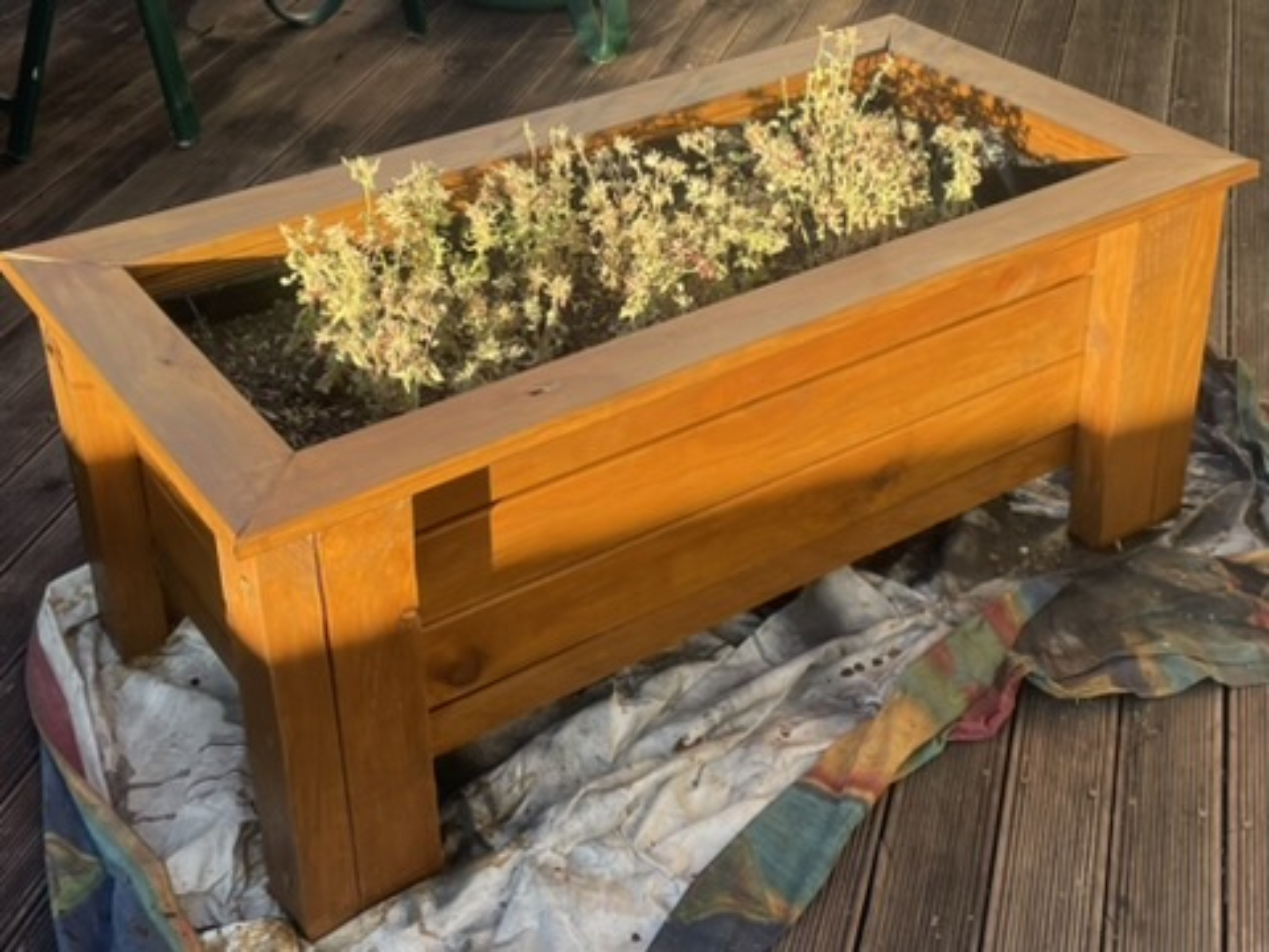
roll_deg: +0.4
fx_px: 953
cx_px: 634
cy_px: 476
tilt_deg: -27.6
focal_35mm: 26
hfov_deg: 67.3
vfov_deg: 53.1
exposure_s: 1/540
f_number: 1.6
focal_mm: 4.2
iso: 32
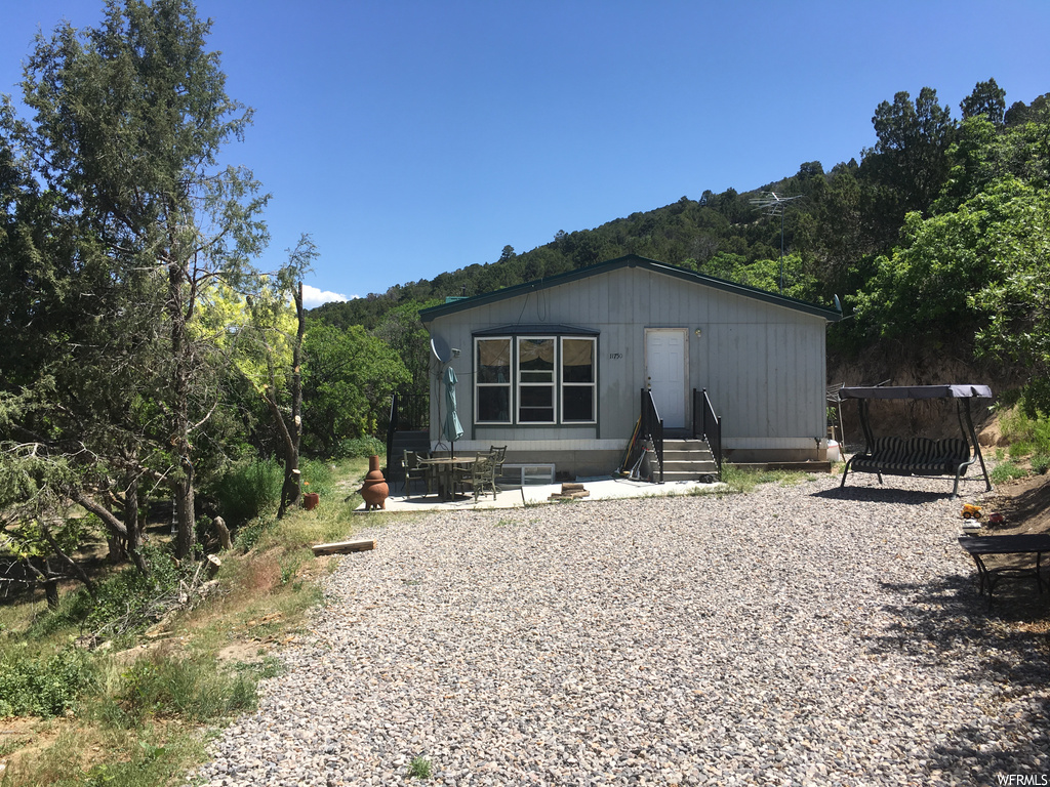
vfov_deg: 48.2
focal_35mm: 29
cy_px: 394
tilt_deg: +2.1
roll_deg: -0.2
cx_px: 525
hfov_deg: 61.7
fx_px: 880
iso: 25
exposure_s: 1/1399
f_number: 2.2
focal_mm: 4.15
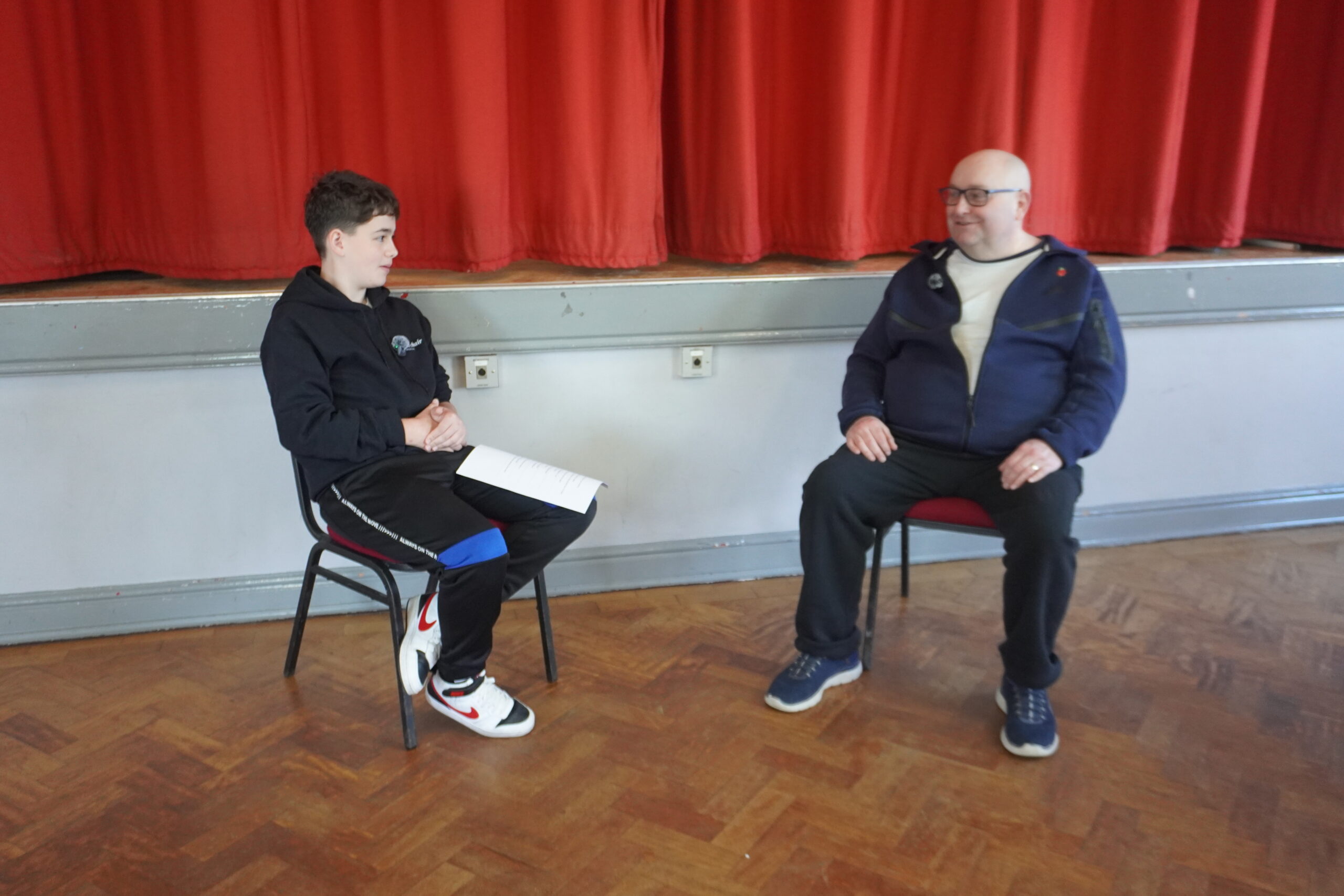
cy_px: 448
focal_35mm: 32
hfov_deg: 59.5
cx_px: 672
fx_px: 1176
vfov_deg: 41.7
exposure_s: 1/160
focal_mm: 21
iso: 2000
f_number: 4
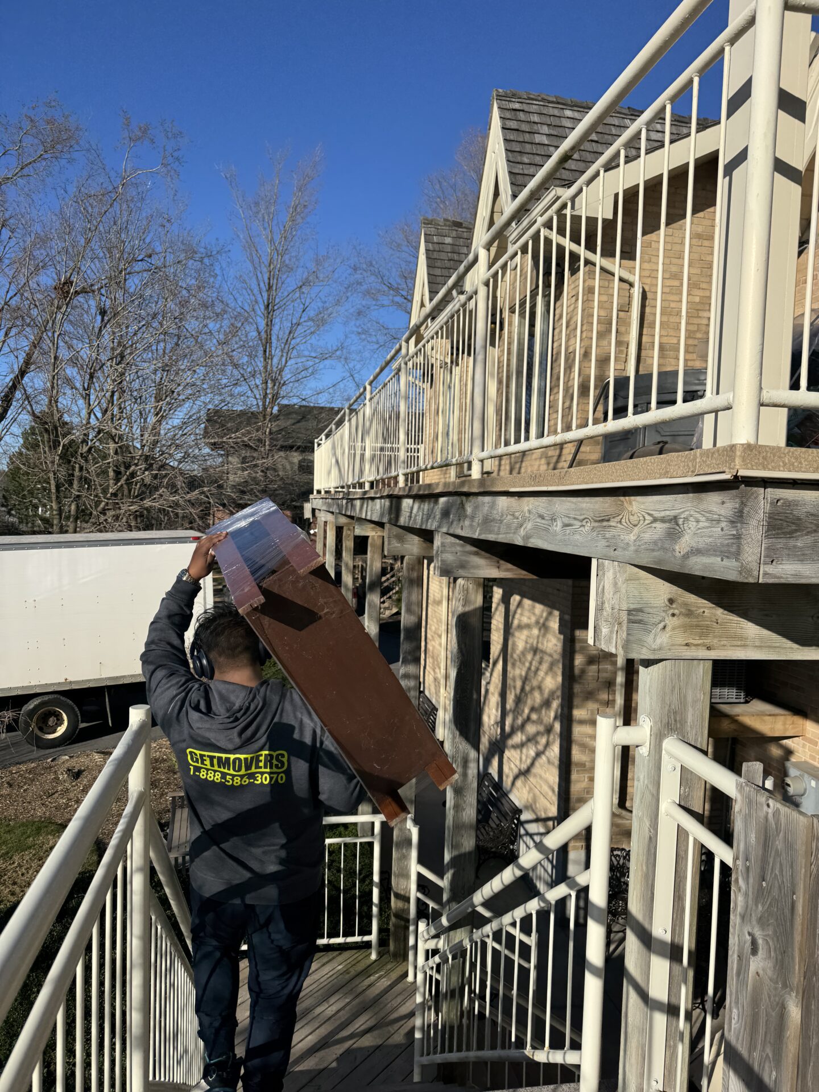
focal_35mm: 24
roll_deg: -3.9
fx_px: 757
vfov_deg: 71.6
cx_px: 410
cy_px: 546
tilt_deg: -2.1
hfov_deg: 56.8
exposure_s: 1/5814
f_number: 1.78
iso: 80
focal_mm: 6.76
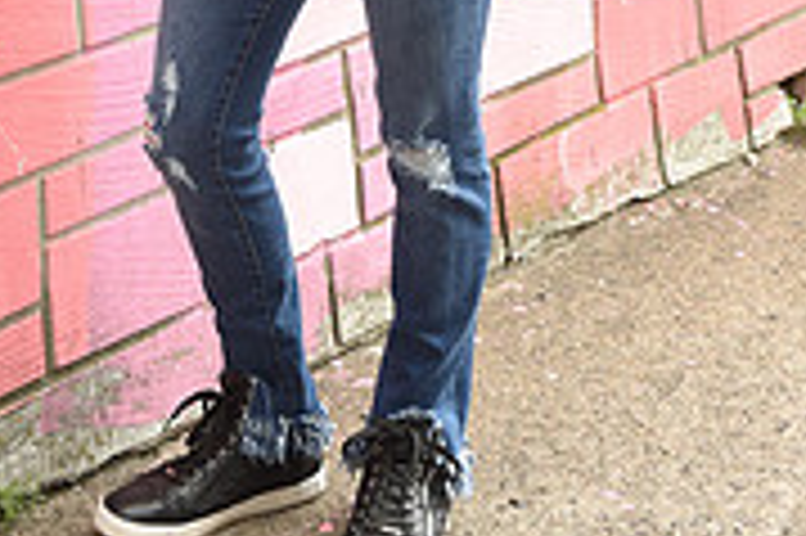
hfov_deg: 16.6
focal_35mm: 123
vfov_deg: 10.3
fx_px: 2751
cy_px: -491
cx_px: 245
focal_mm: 38
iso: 500
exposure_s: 1/125
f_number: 6.3
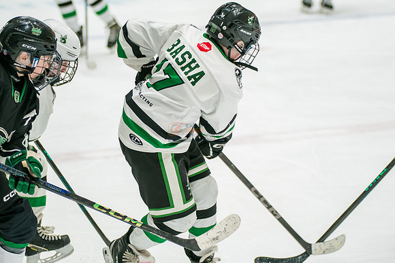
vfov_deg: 7.6
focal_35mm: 180
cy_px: 132
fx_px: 1975
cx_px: 198
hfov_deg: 11.4
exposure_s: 1/1000
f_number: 3.2
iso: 3200
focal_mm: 120
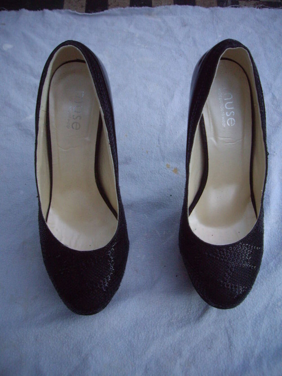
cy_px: 188
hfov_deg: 37.7
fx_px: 413
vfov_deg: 49.0
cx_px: 141
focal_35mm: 38
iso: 200
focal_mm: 6.2
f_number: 2.7
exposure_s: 1/30
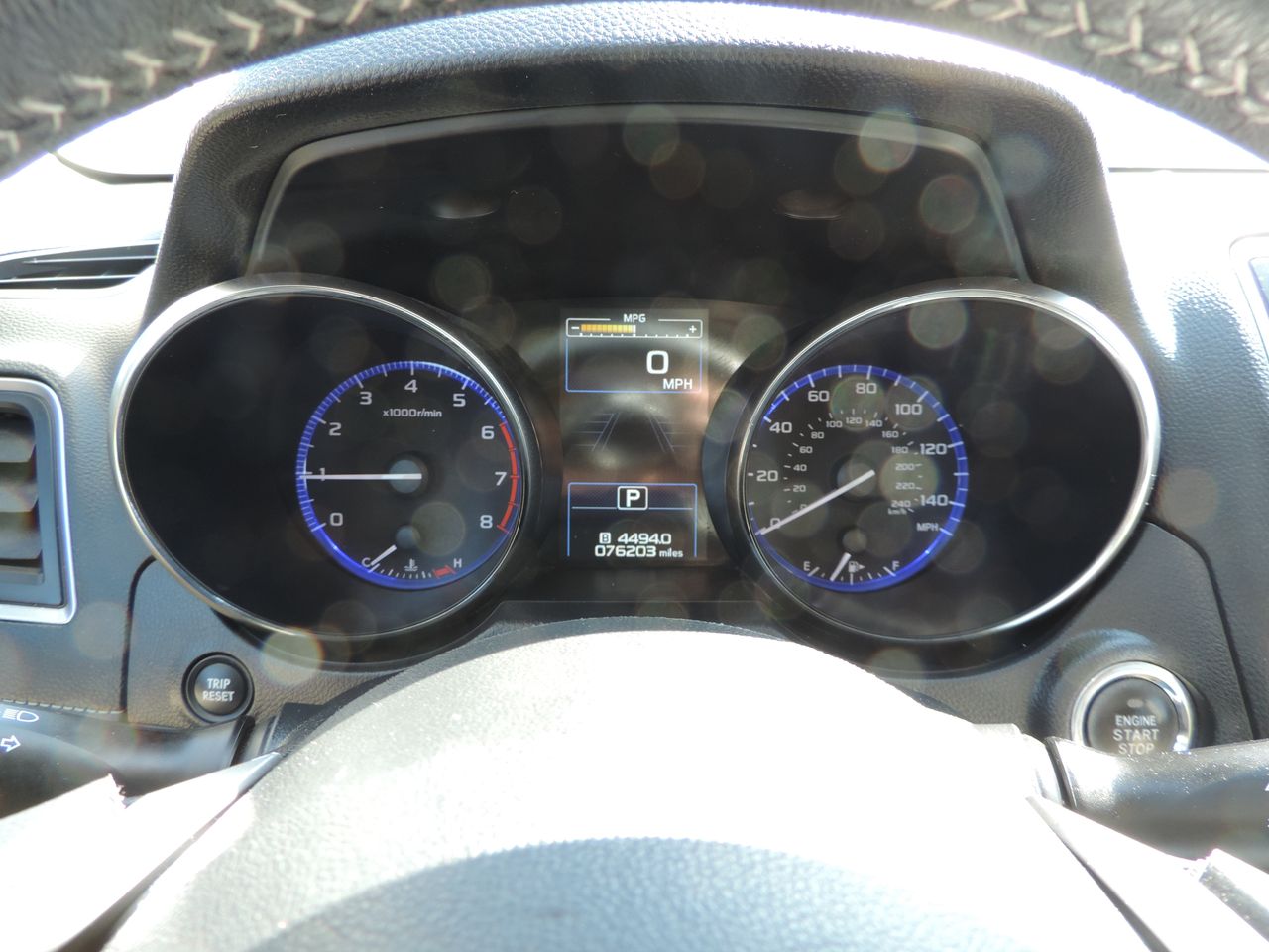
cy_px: 476
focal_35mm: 24
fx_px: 880
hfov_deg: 71.6
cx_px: 634
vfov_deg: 56.8
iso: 100
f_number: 3
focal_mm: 4.3
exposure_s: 1/30
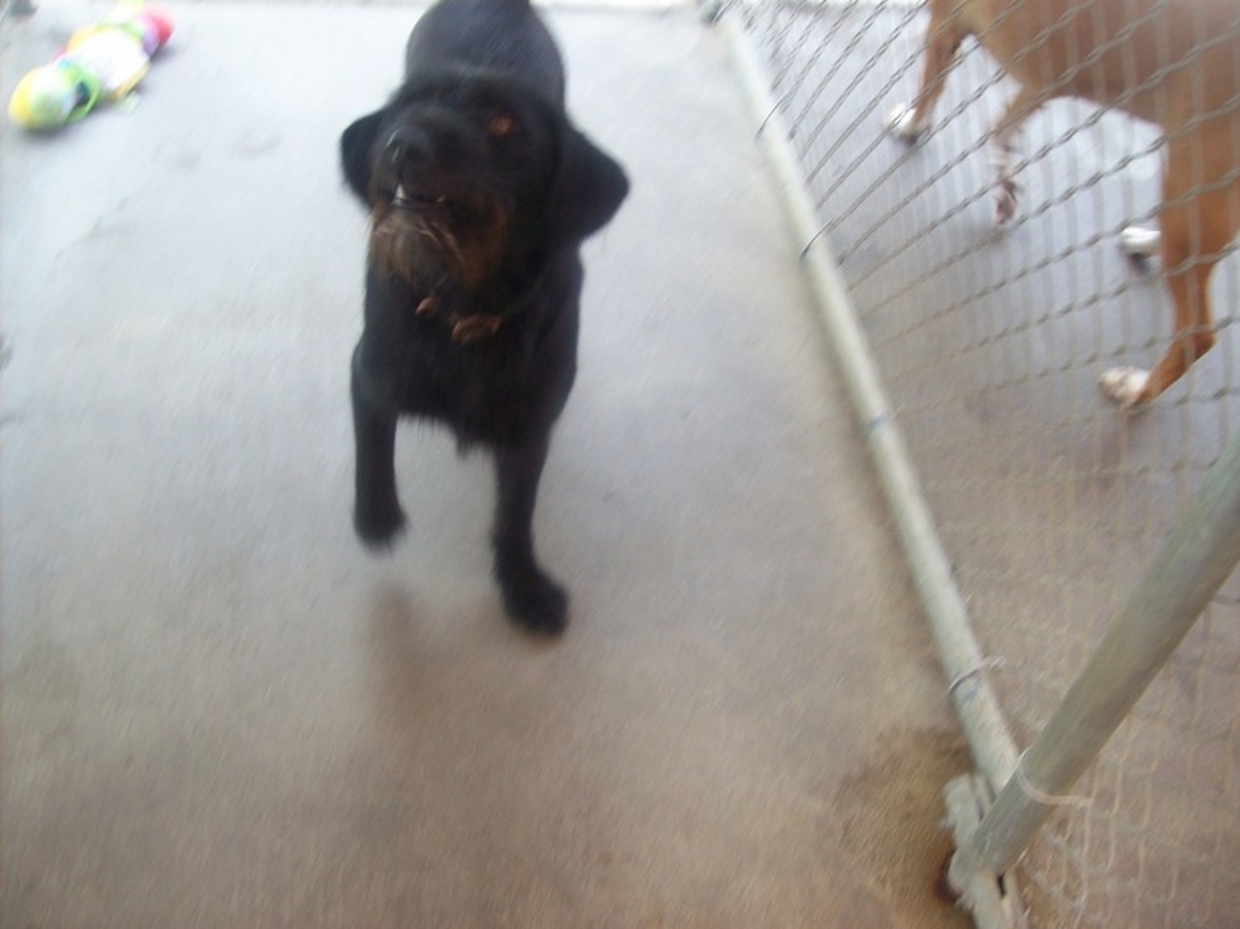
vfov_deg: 39.6
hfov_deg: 51.4
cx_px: 620
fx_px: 1289
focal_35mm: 36
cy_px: 464
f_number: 2.7
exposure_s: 1/78.5
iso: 80
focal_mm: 6
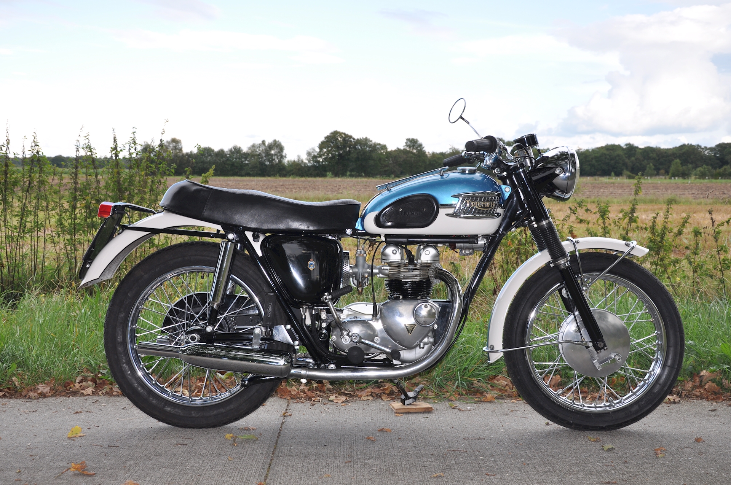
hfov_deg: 41.2
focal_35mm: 48
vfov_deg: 28.0
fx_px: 973
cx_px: 366
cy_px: 242
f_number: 7.1
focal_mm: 32
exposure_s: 1/200
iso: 200
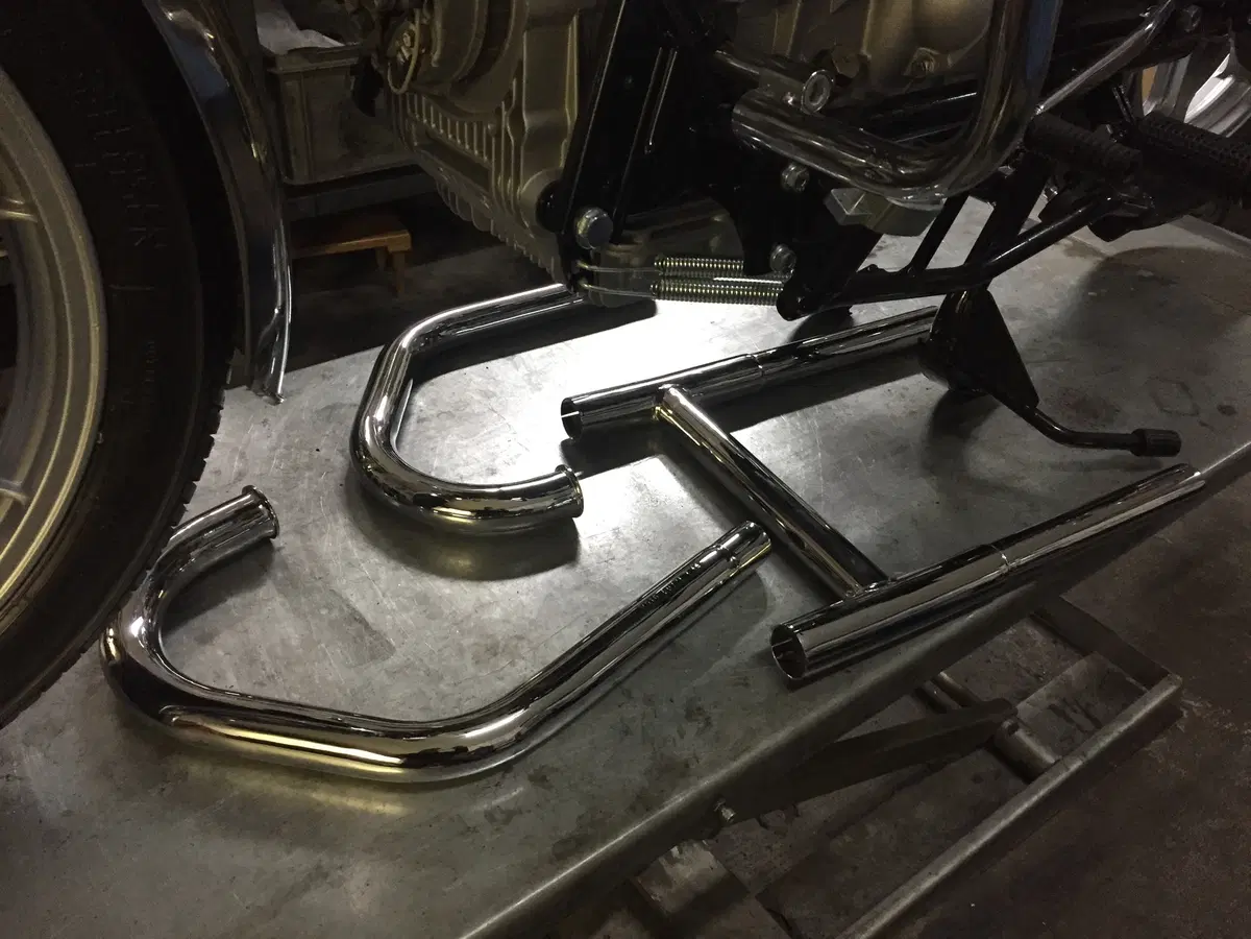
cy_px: 470
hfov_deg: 61.7
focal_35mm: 29
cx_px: 626
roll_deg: -4.1
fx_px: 1048
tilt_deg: -37.5
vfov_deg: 48.2
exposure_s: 1/25
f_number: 2.2
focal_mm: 4.15
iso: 250
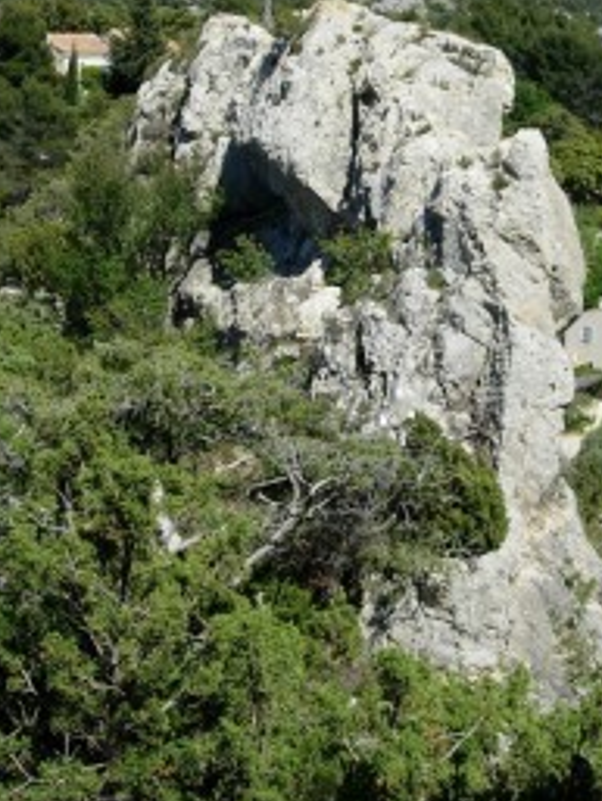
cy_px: 240
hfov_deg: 20.7
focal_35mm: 71
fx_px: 1645
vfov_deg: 27.2
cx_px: 312
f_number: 4.8
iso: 64
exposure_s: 1/724
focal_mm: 7.8
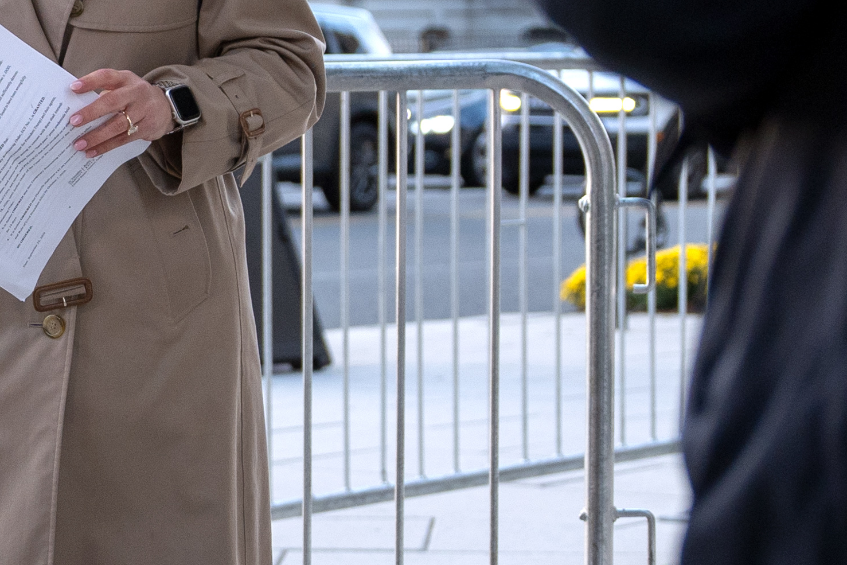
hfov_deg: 14.1
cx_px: 10
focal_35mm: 143
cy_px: 319
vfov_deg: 9.6
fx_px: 3365
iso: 640
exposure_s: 1/640
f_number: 2.8
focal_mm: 36
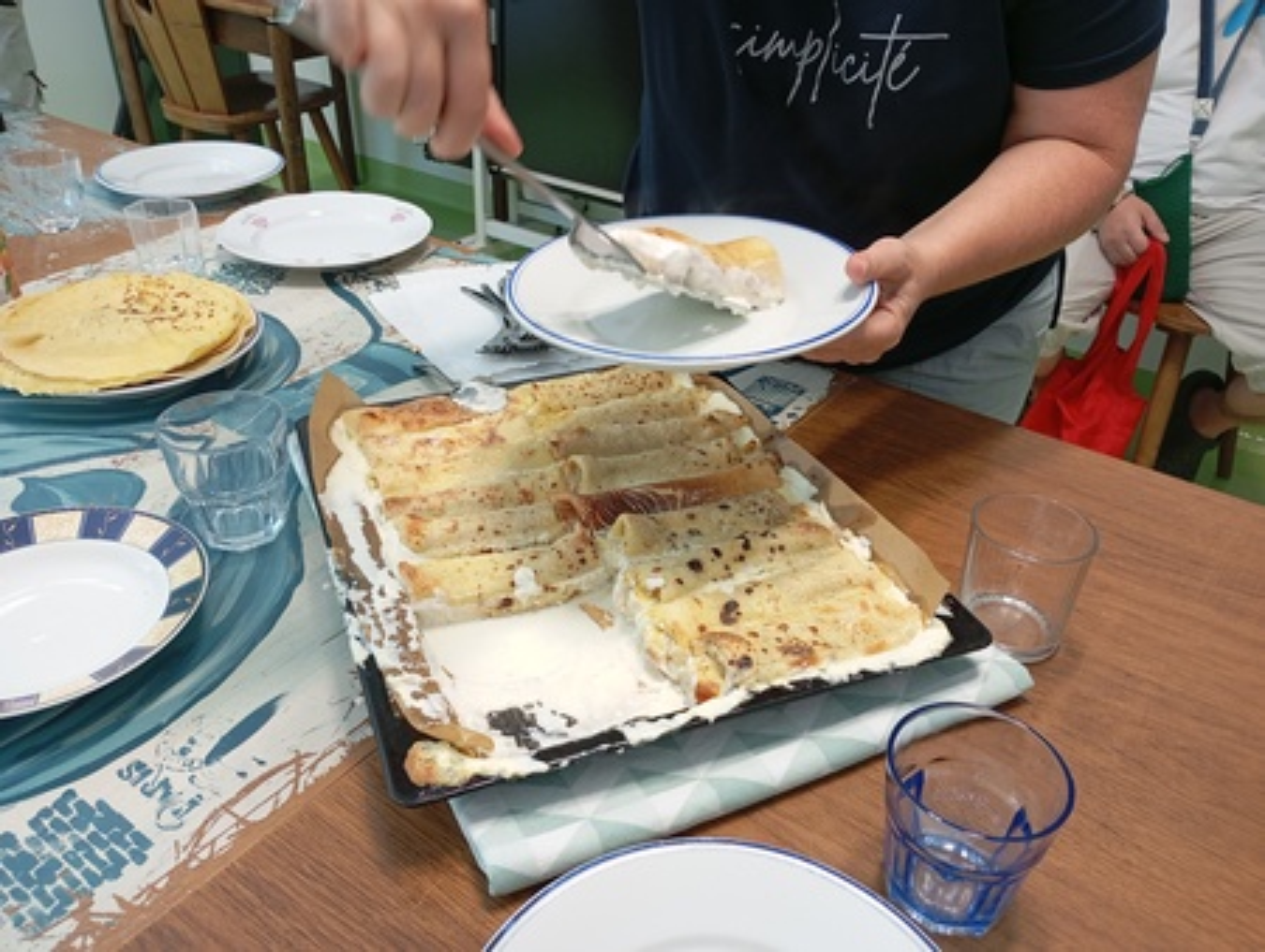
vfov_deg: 49.9
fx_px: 1025
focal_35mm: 28
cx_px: 632
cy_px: 476
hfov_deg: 63.4
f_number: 1.8
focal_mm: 4.27
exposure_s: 1/33.3
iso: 585
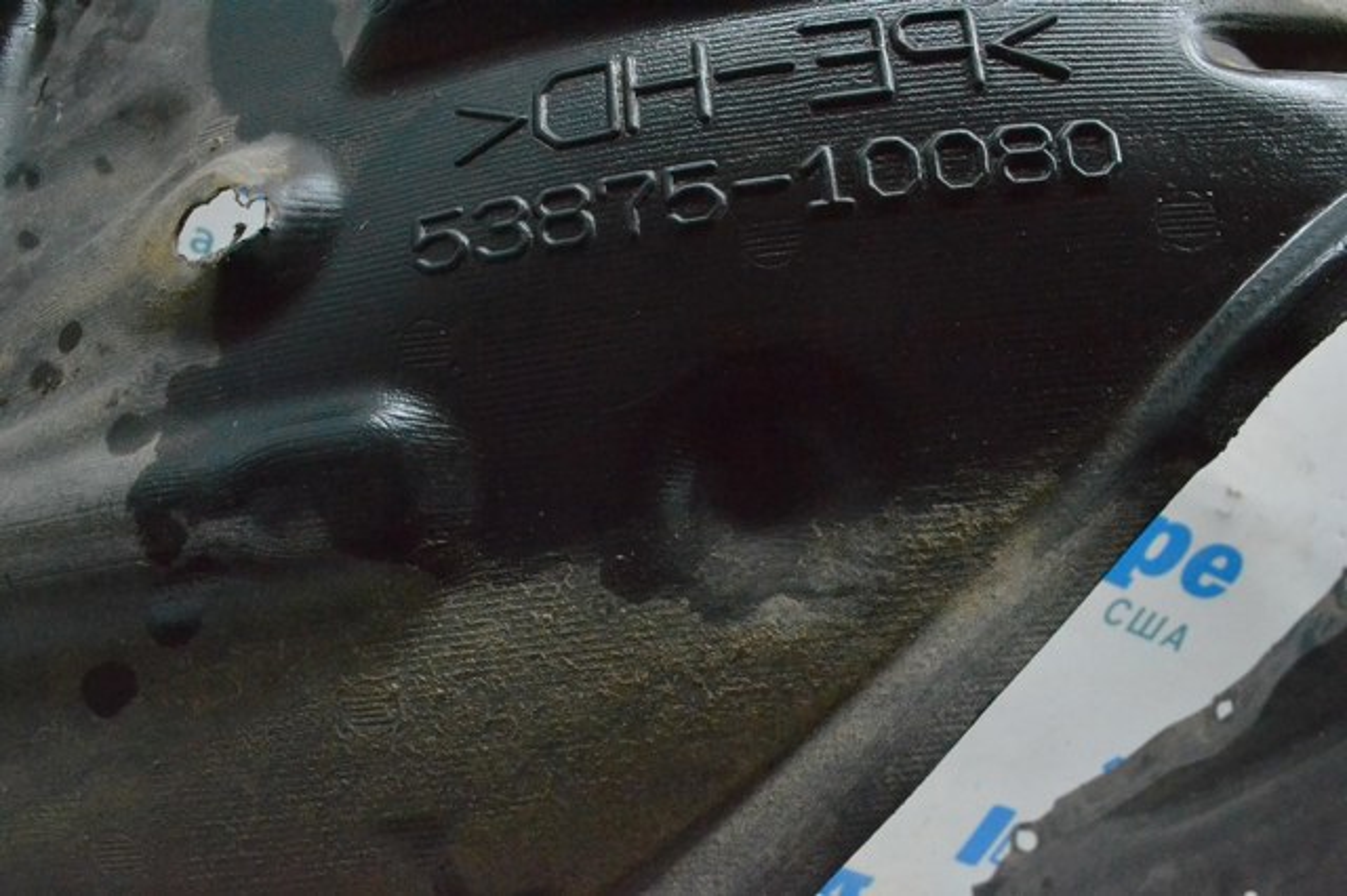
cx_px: 674
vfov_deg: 43.6
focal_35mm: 30
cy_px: 448
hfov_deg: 62.0
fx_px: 1122
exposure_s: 1/100
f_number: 13
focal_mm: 20
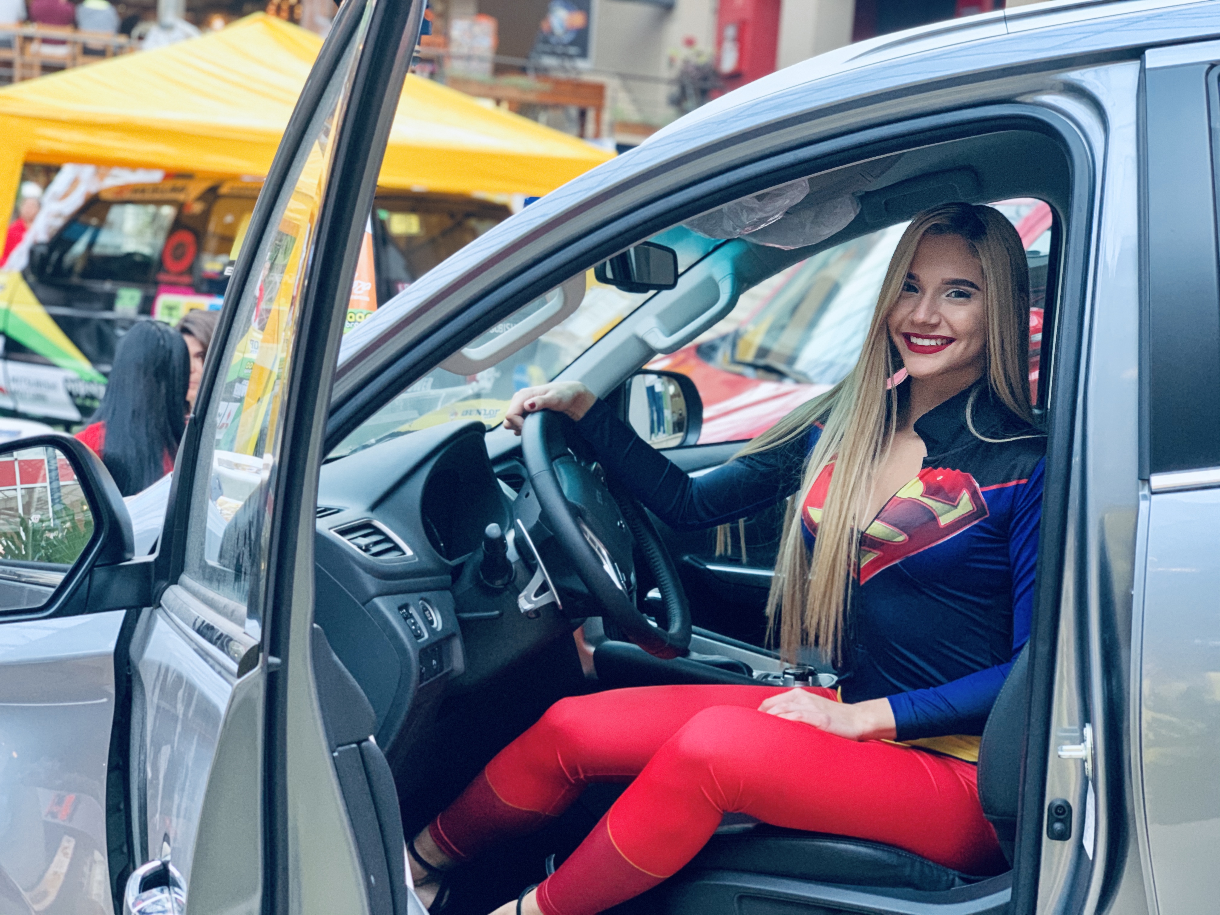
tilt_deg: -7.8
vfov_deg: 28.0
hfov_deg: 36.8
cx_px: 610
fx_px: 1833
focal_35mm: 52
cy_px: 458
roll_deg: -4.5
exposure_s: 1/60
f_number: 2.4
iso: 250
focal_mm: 6
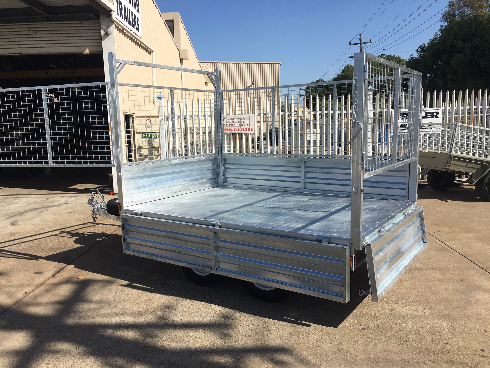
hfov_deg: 61.7
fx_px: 411
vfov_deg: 48.2
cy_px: 184
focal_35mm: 29
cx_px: 245
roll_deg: +0.9
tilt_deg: -7.9
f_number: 2.2
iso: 25
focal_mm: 4.15
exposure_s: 1/2262
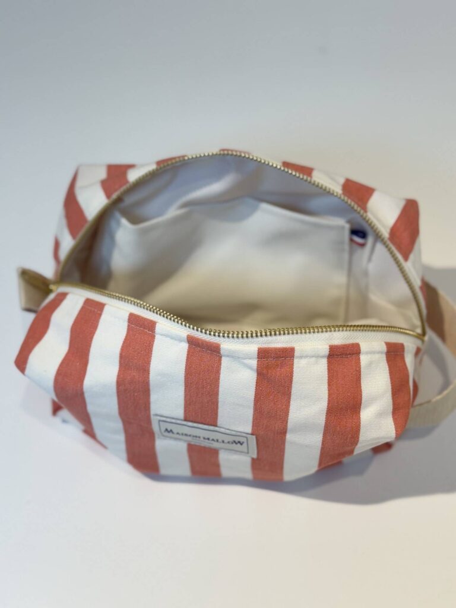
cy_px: 304
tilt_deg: -55.4
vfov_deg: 39.7
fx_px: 843
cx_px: 228
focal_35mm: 48
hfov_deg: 30.3
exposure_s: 1/100
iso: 50
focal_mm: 6.76
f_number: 1.78
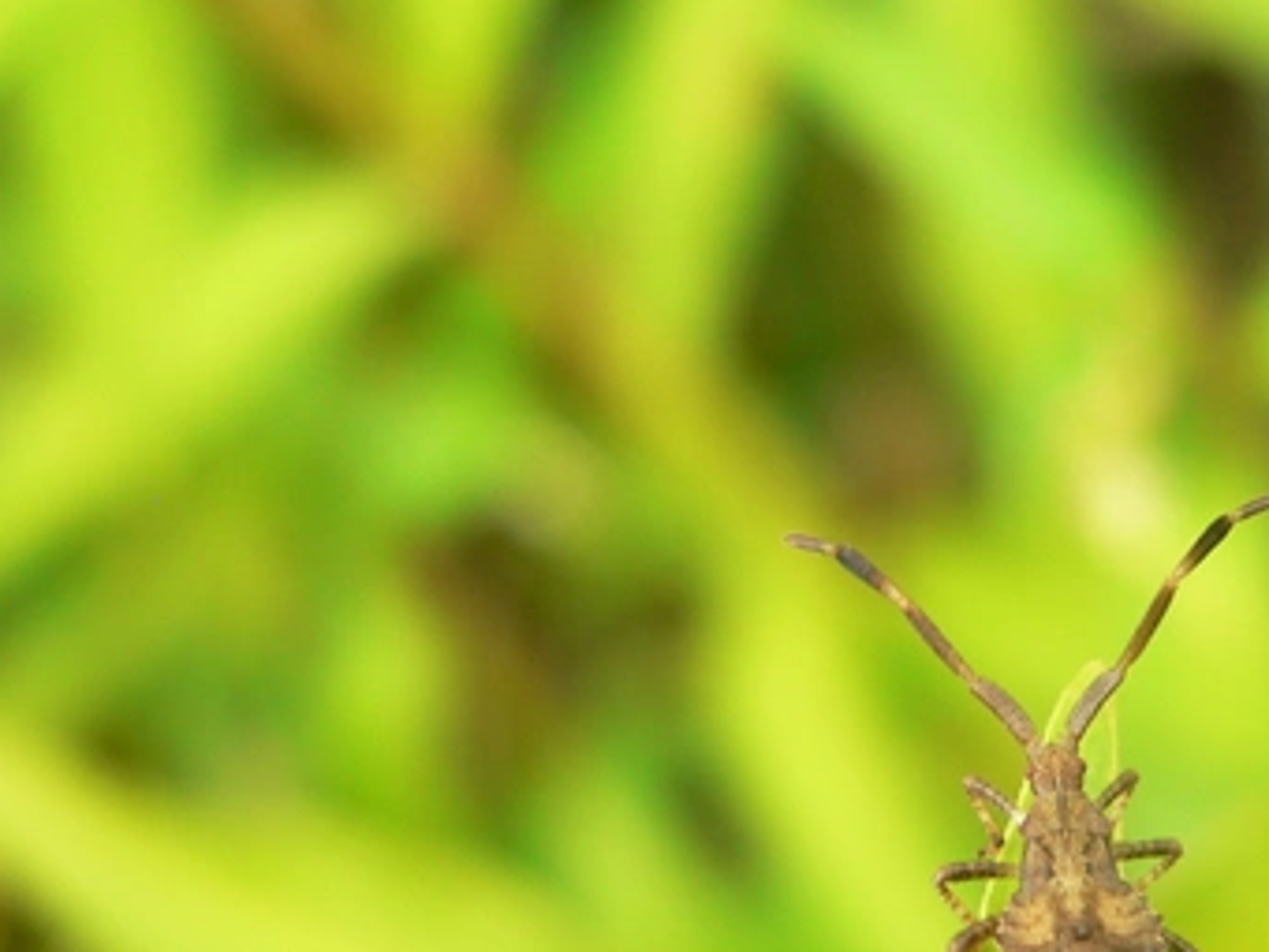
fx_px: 5169
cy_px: 623
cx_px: 967
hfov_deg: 13.9
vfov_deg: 10.5
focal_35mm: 141
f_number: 2.8
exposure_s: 1/60
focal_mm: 12.5
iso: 100
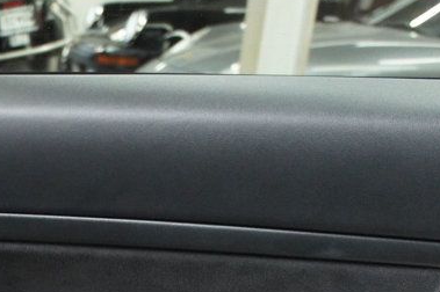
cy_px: 379
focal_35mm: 73
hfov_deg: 25.3
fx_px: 891
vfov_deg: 17.5
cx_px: -67
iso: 1600
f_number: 3.5
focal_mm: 18
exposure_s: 1/40
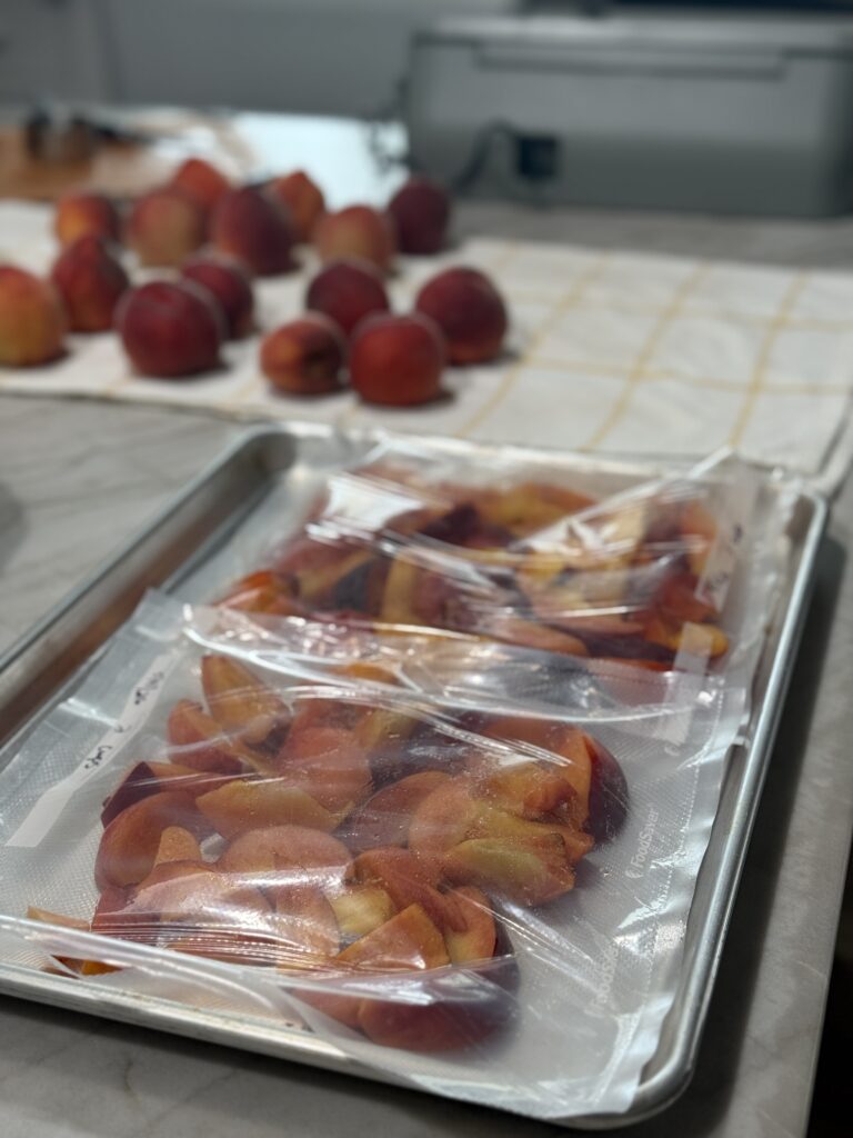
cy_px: 569
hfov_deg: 30.3
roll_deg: +0.3
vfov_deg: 39.7
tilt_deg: -28.2
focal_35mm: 48
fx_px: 1577
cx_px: 426
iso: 200
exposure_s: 1/40
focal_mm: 6.76
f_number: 1.78
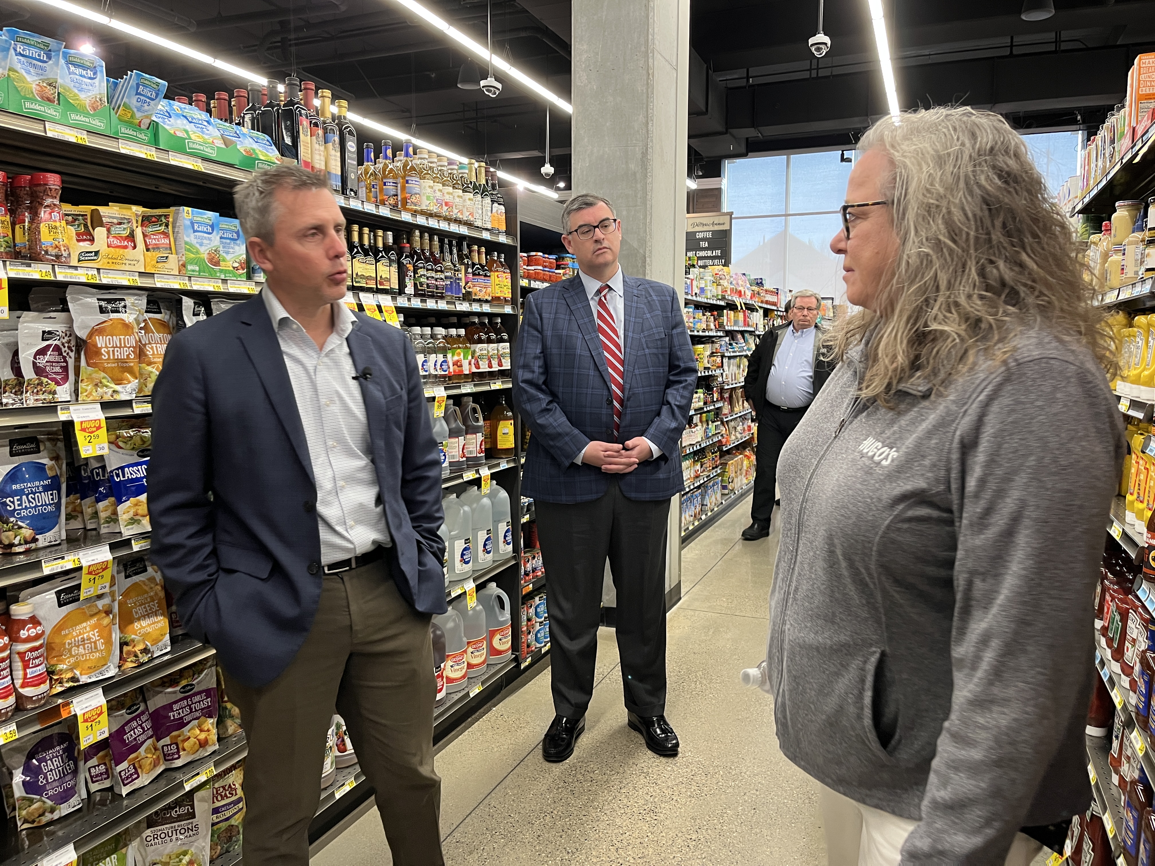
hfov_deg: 67.3
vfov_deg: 53.1
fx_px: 868
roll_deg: +0.8
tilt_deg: -5.2
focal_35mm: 26
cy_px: 433
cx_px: 578
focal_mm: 5.1
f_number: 1.6
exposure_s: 1/60
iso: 100
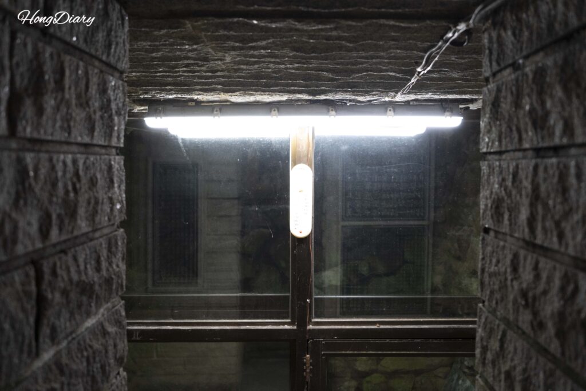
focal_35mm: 37
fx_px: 602
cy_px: 196
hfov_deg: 51.9
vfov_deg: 36.0
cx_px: 293
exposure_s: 1/160
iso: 5000
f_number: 5
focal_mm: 37
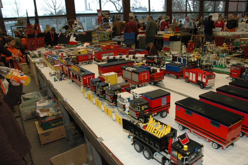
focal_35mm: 27
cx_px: 124
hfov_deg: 67.4
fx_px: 186
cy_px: 82
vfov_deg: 47.9
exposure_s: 1/60
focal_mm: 18
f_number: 5.6
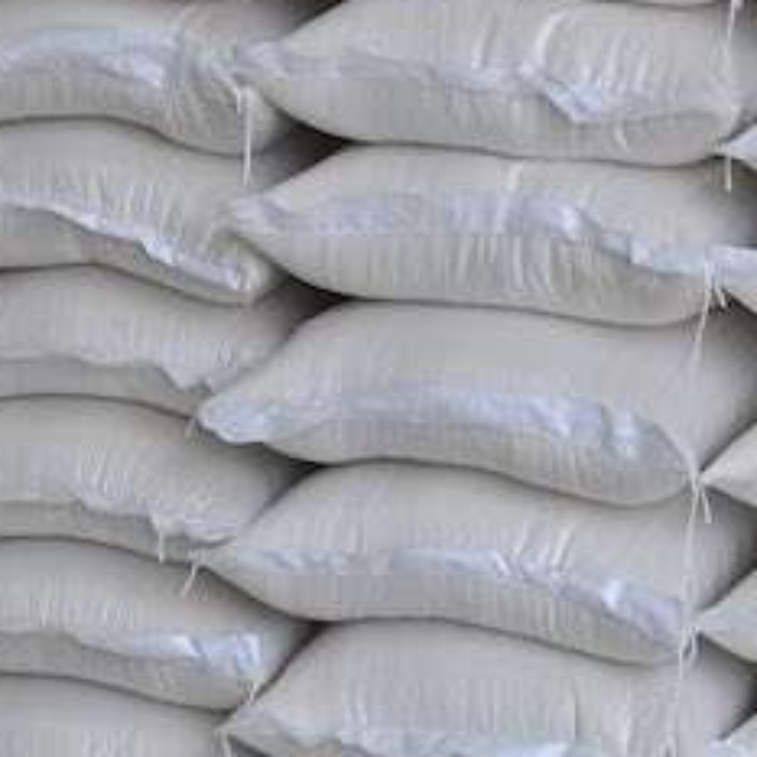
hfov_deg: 13.0
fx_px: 3241
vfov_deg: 13.3
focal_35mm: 131
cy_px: 184
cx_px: -153
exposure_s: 1/50
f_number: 8
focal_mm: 50
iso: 100
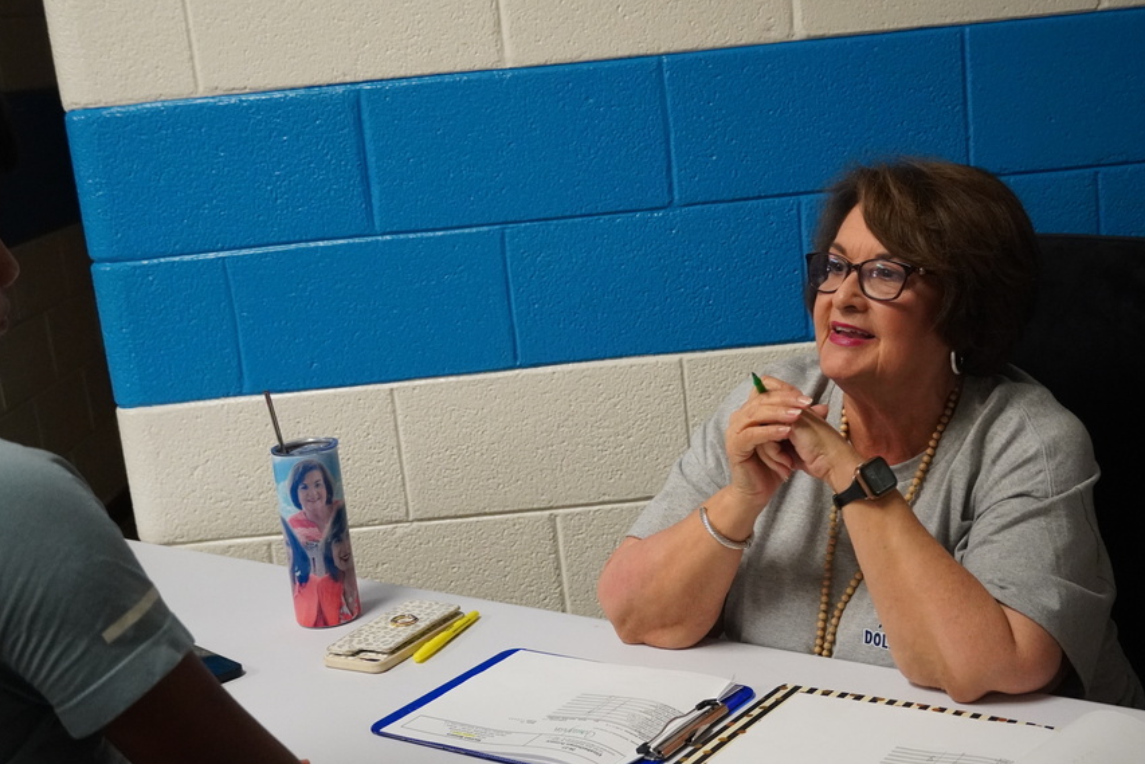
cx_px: 656
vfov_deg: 25.1
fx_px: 1718
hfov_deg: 36.8
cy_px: 401
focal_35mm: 54
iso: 4000
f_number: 4.5
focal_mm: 30
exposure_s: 1/160
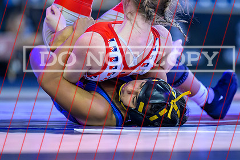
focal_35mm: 370
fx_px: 2467
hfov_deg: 5.6
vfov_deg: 3.7
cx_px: 157
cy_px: 99
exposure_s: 1/800
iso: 2500
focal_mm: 200
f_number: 2.8
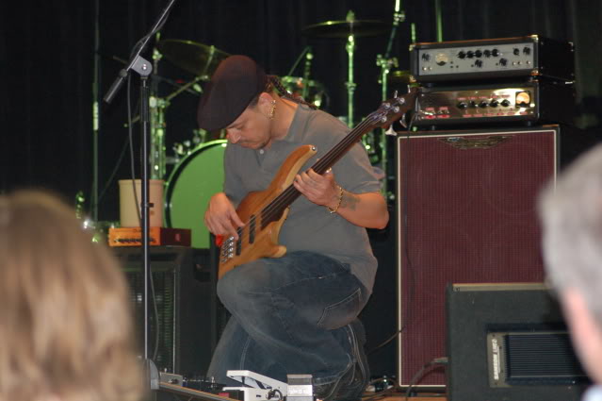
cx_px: 301
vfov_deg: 7.5
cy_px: 200
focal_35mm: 183
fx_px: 3058
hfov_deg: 11.2
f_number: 4.2
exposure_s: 1/60
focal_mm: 122
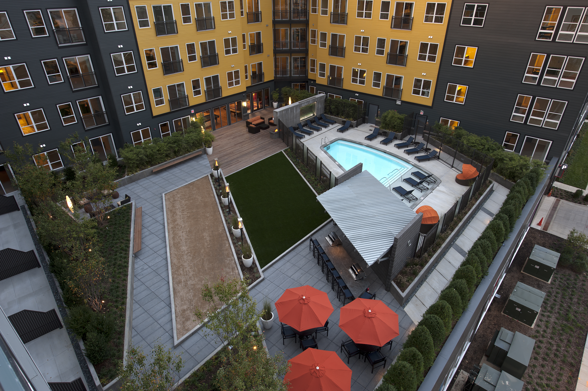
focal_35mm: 22
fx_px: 359
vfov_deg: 57.2
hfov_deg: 78.6
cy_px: 196
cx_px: 294
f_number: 8
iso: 100
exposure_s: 1/6
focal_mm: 22
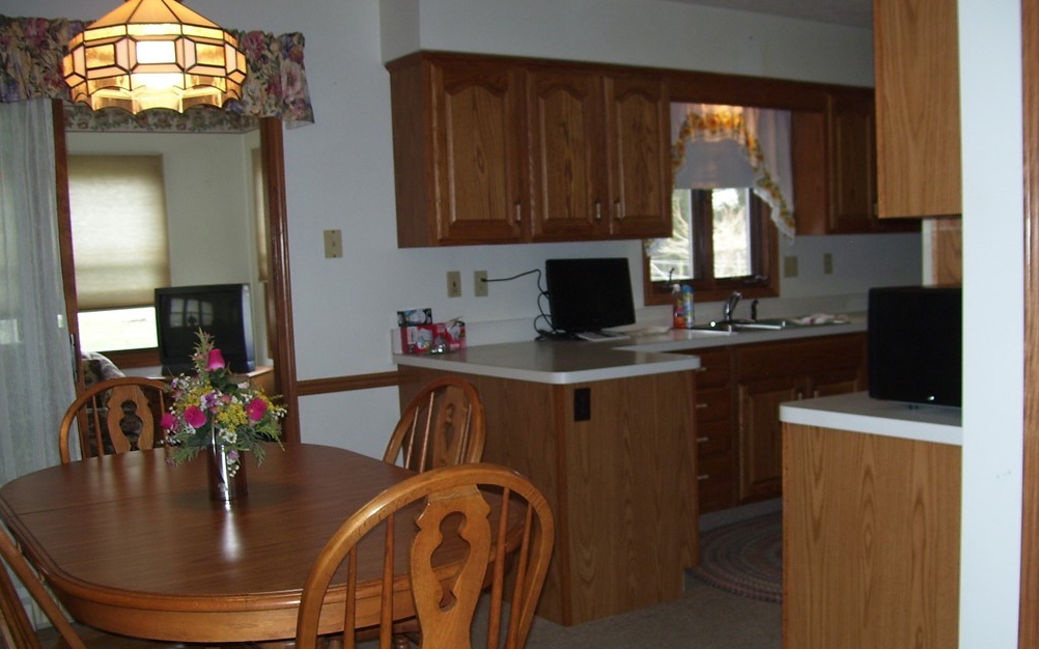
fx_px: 1104
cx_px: 529
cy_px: 391
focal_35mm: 39
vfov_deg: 32.7
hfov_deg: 50.4
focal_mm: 6
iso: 100
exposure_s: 1/60
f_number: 2.7
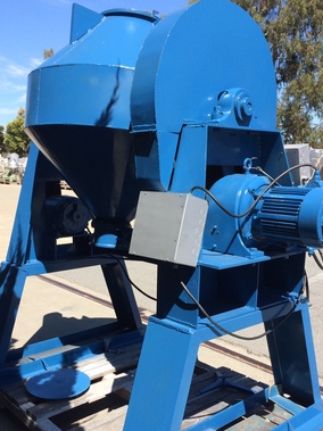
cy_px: 263
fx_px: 473
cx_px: 140
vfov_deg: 48.6
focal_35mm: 38
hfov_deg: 37.6
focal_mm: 4.12
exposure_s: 1/1208
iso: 32
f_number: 2.2
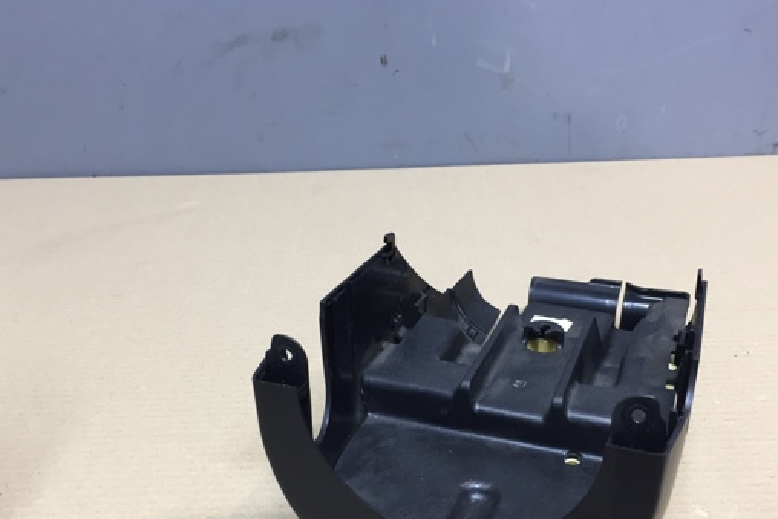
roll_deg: -1.0
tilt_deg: -27.0
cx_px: 420
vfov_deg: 34.8
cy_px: 337
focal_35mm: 38
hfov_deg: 50.6
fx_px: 821
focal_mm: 4.15
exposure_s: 1/33
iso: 100
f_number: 2.2
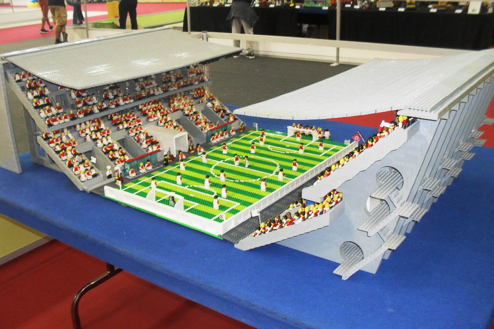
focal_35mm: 37
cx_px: 246
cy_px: 142
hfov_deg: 51.9
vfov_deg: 35.9
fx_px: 508
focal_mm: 6.3
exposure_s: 1/45
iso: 200
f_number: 3.2
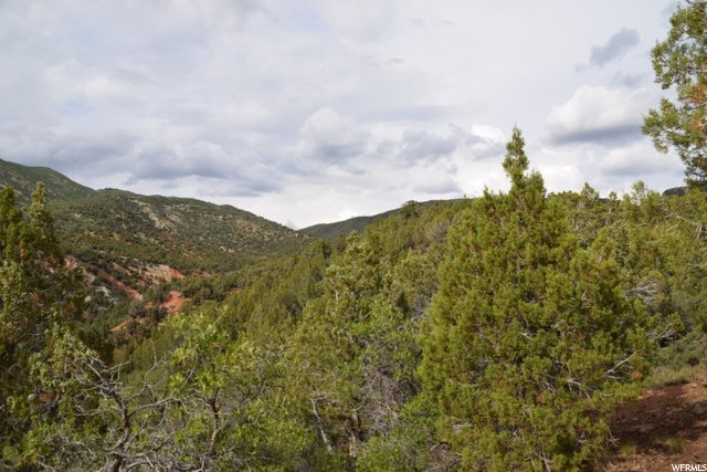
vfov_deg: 48.0
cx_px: 354
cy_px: 236
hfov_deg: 67.4
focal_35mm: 27
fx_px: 530
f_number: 9
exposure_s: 1/200
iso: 100
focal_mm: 18
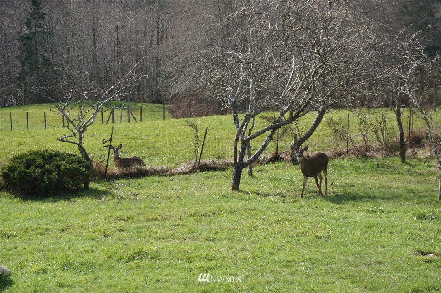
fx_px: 918
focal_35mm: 75
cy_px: 146
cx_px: 220
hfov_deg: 27.0
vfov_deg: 18.1
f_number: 6.3
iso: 100
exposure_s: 1/200
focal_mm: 50
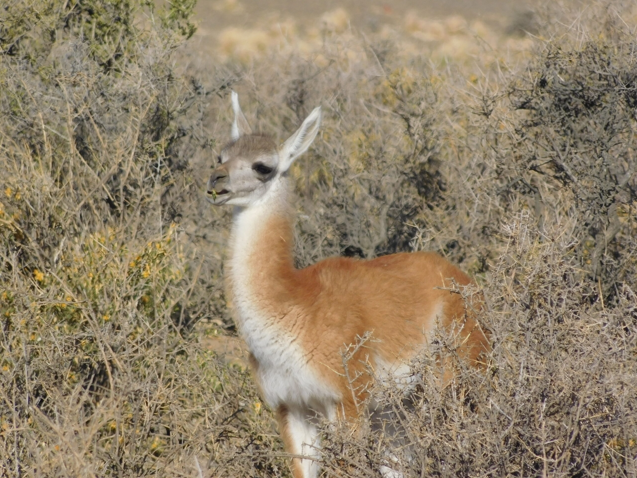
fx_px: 13781
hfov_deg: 2.6
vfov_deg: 2.0
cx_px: 318
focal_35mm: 749
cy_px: 239
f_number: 6.4
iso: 125
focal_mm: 132.8
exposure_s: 1/640
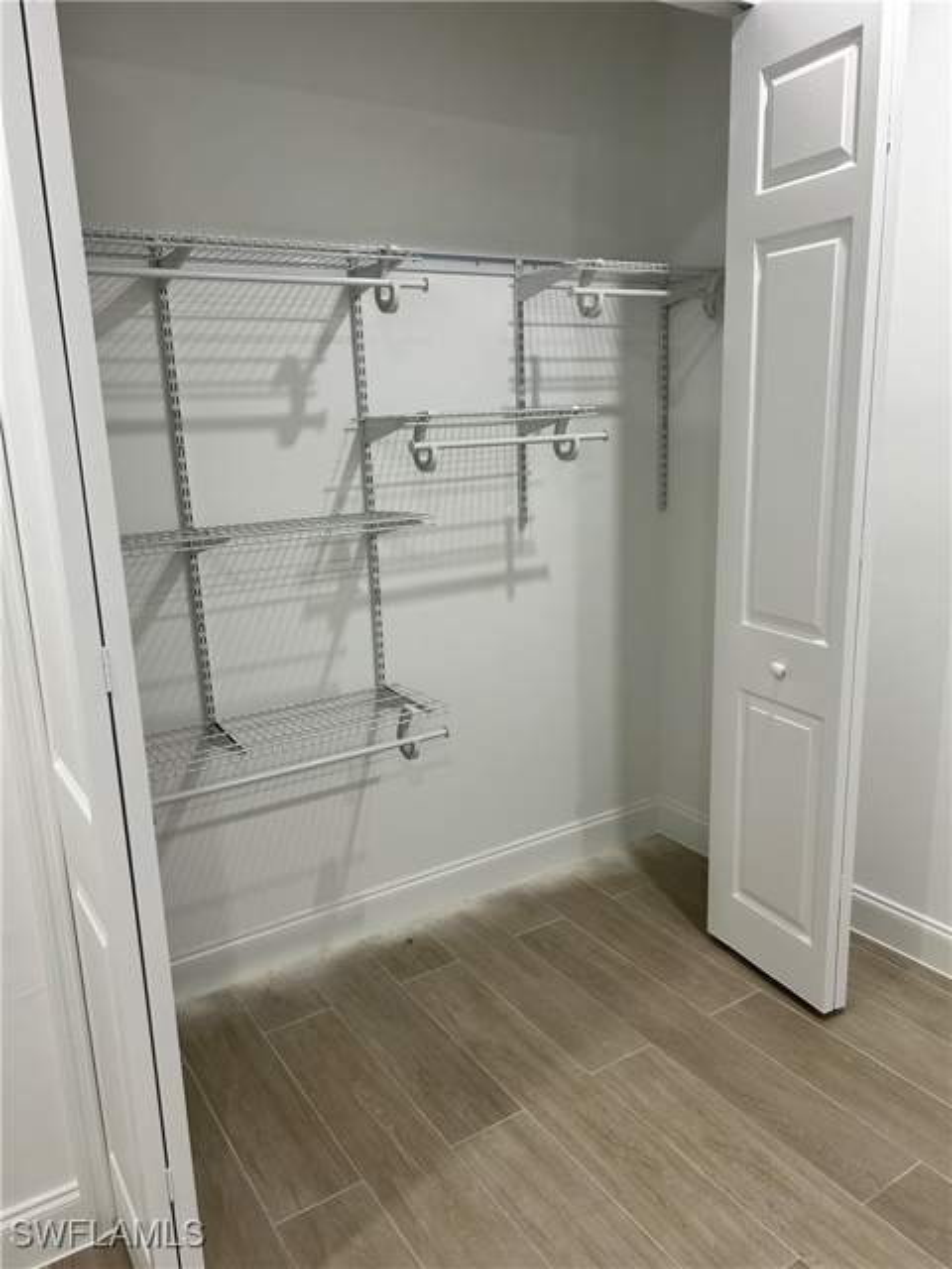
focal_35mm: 26
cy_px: 634
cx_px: 476
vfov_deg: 67.3
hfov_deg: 53.1
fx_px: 953
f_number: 1.5
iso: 125
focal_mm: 5.7
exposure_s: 1/60
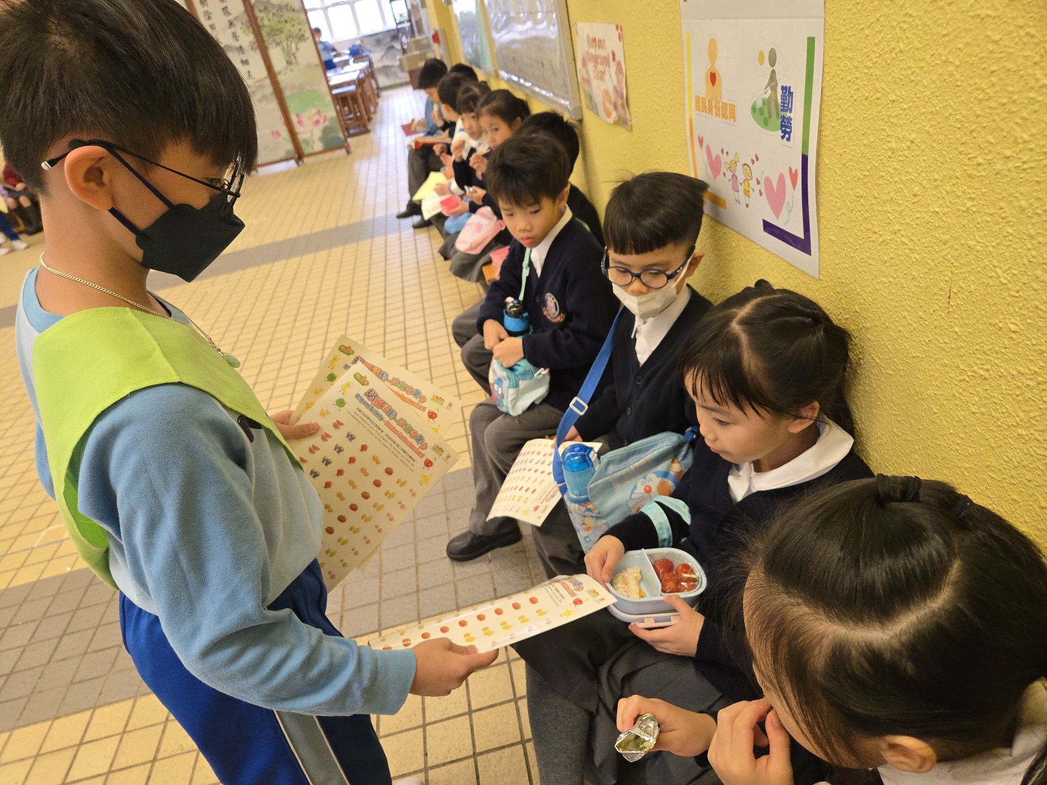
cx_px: 524
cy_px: 392
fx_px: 696
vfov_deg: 58.9
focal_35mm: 23
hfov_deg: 73.9
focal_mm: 5.4
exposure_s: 1/100
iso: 320
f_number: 1.8
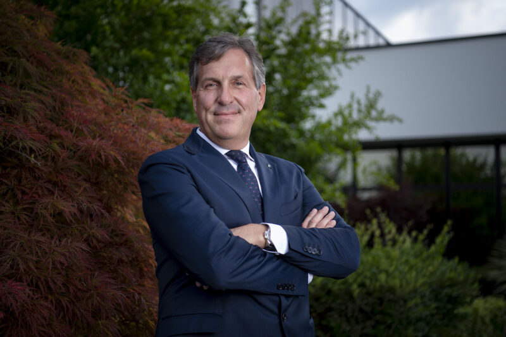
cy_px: 168
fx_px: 984
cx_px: 253
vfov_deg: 19.4
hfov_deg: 28.8
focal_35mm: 70
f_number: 2.8
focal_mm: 70
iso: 31
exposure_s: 1/160
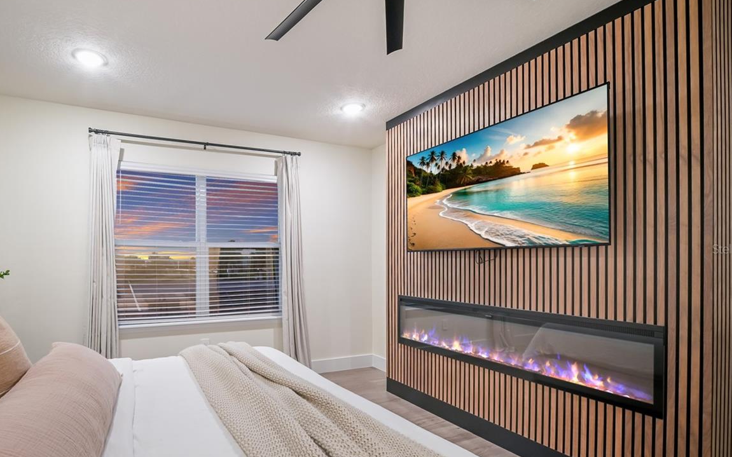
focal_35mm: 17
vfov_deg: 67.9
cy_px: 249
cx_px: 260
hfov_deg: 91.8
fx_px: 339
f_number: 8
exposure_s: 1/5
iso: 800
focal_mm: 12
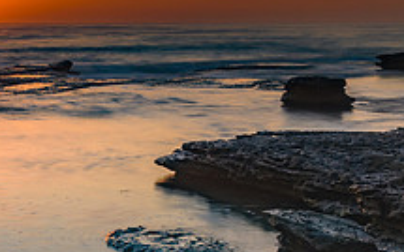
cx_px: -67
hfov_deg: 22.6
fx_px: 935
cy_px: 83
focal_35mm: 85
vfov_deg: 15.3
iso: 100
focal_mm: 20
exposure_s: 2.5
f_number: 8
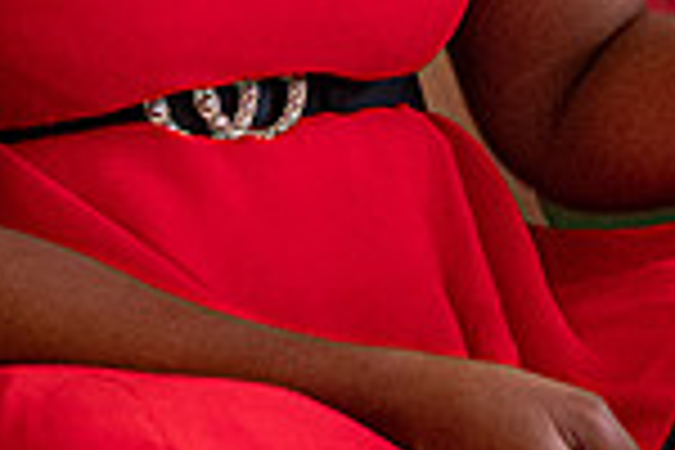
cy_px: -233
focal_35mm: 330
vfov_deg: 4.1
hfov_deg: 6.1
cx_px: 1260
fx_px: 6187
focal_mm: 50
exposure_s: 1/125
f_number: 2.8
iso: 3200
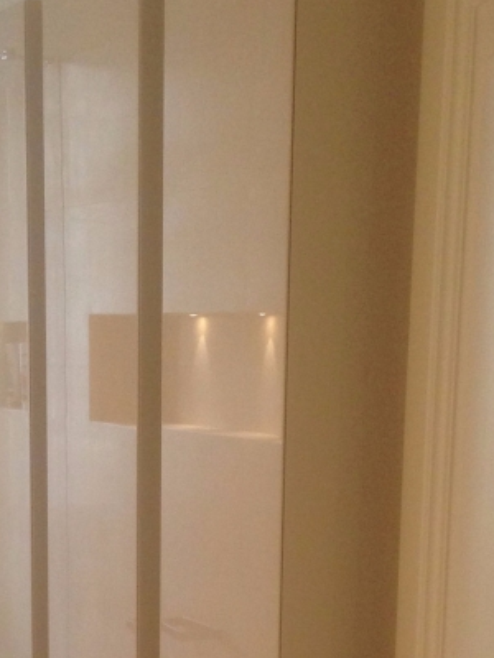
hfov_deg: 16.8
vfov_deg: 21.3
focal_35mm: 88
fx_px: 1674
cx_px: 189
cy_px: 693
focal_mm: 4.12
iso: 125
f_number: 2.4
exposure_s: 1/20
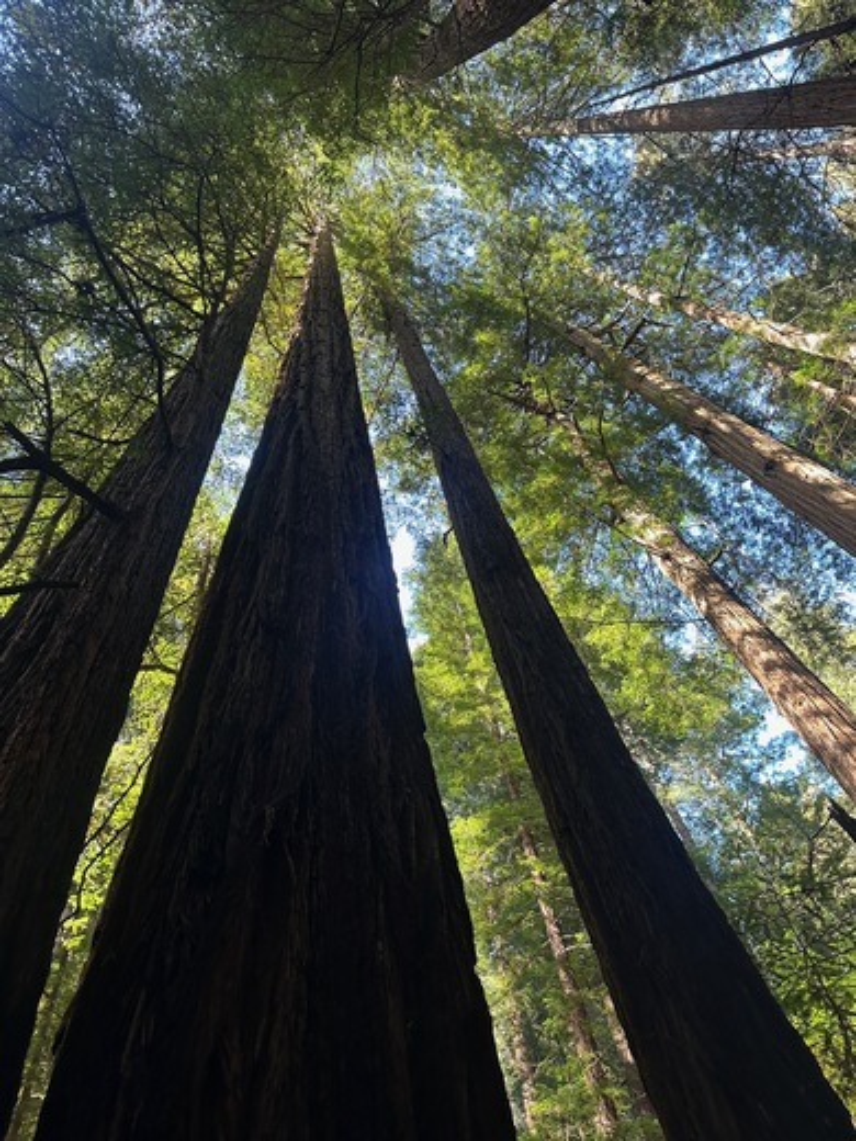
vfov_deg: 71.6
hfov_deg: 56.8
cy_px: 570
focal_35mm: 24
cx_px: 428
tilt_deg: +60.2
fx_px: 791
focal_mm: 6.86
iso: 100
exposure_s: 1/121
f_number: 1.78
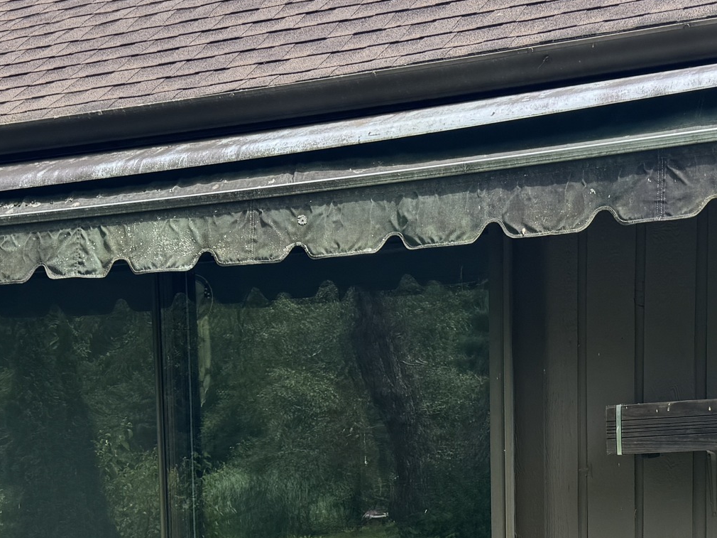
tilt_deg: -5.8
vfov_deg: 19.2
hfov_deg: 26.7
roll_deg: +0.9
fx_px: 1512
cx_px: 360
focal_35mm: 73
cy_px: 610
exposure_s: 1/925
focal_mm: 6.76
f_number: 1.78
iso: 80
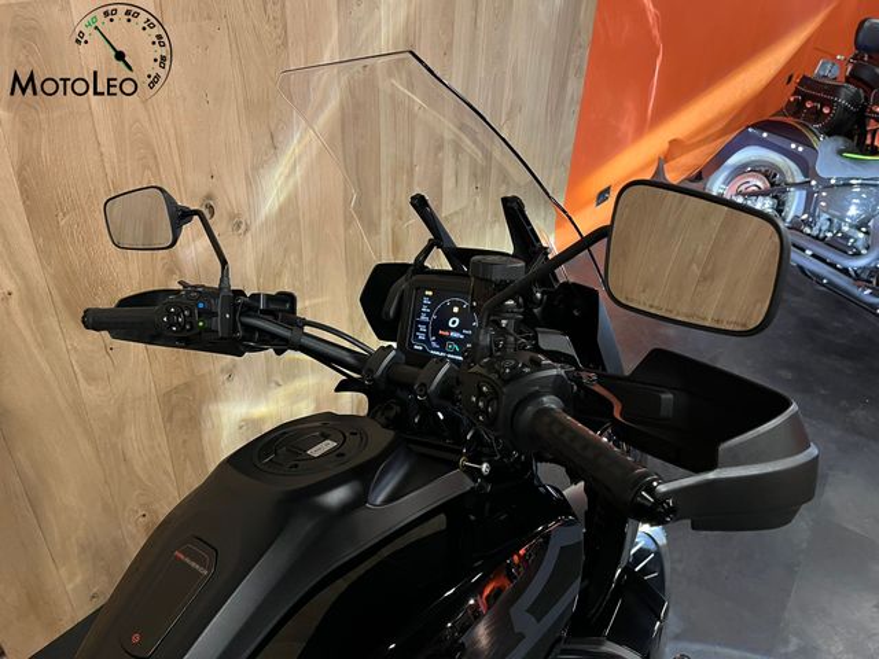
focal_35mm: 26
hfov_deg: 67.3
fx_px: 660
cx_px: 440
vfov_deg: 53.1
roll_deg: -4.2
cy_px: 330
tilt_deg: -33.5
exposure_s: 1/33
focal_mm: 5.1
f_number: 1.6
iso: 500
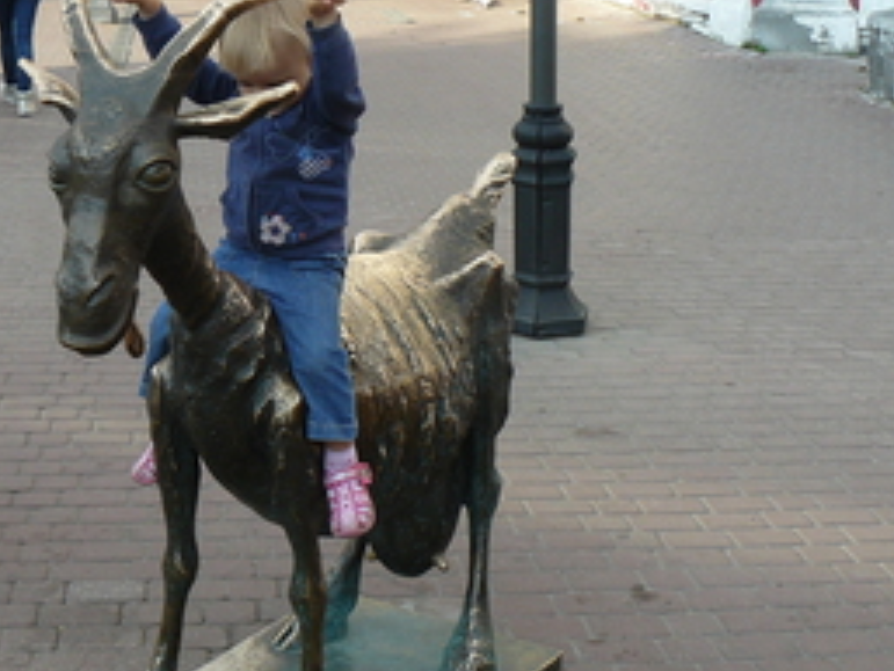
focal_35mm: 63
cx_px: 289
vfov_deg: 23.3
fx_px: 1628
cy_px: 292
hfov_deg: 30.5
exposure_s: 1/250
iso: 100
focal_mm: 6
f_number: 4
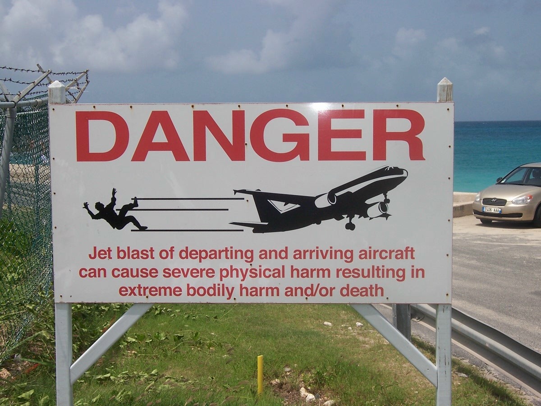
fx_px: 938
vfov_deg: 24.4
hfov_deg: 32.2
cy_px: 203
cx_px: 270
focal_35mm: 60
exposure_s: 1/750
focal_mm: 10
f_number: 5.6
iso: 80
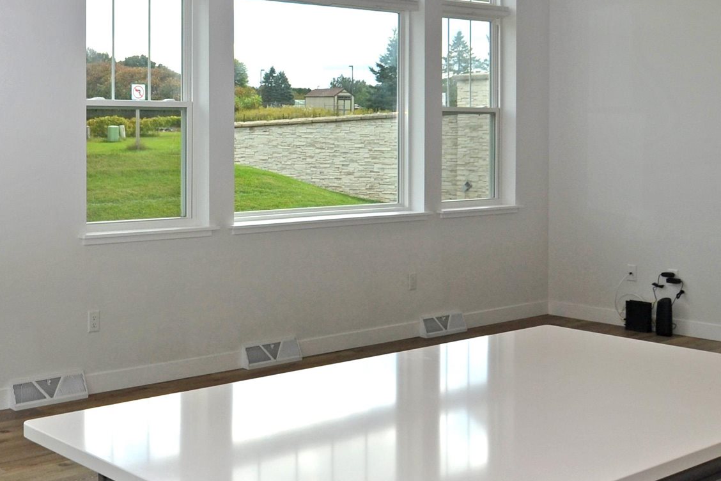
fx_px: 981
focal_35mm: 49
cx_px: 159
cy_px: 138
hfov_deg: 39.0
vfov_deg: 27.3
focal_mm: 12
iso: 100
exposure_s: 1/200
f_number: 7.1
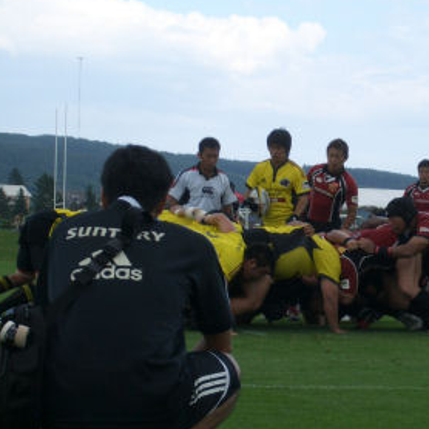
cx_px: 295
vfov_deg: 12.4
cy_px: 221
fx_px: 1977
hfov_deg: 12.4
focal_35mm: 141
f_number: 4.8
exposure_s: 1/250
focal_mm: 17.4
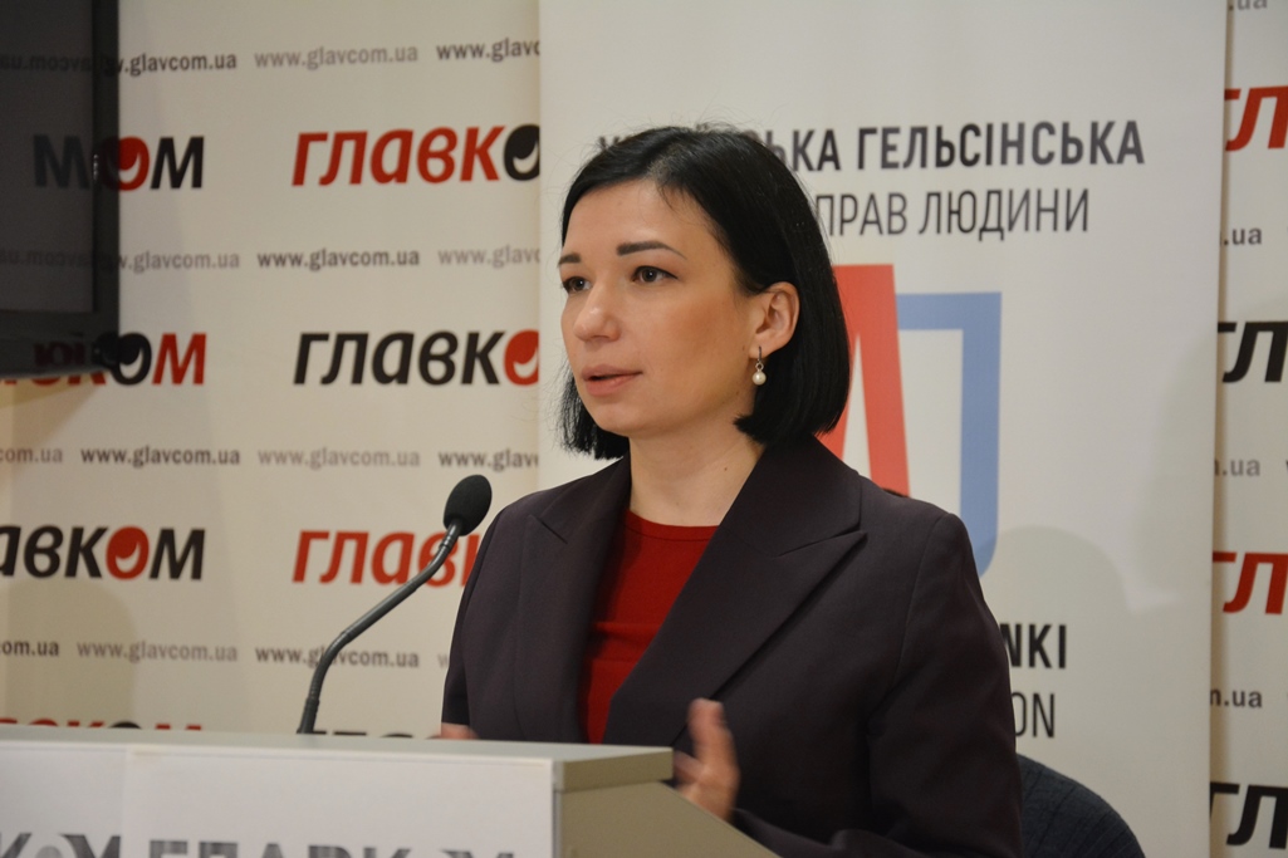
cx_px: 644
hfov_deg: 17.1
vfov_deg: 11.4
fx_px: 4292
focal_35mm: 120
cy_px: 429
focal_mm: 80
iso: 1600
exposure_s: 1/20
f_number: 5.3
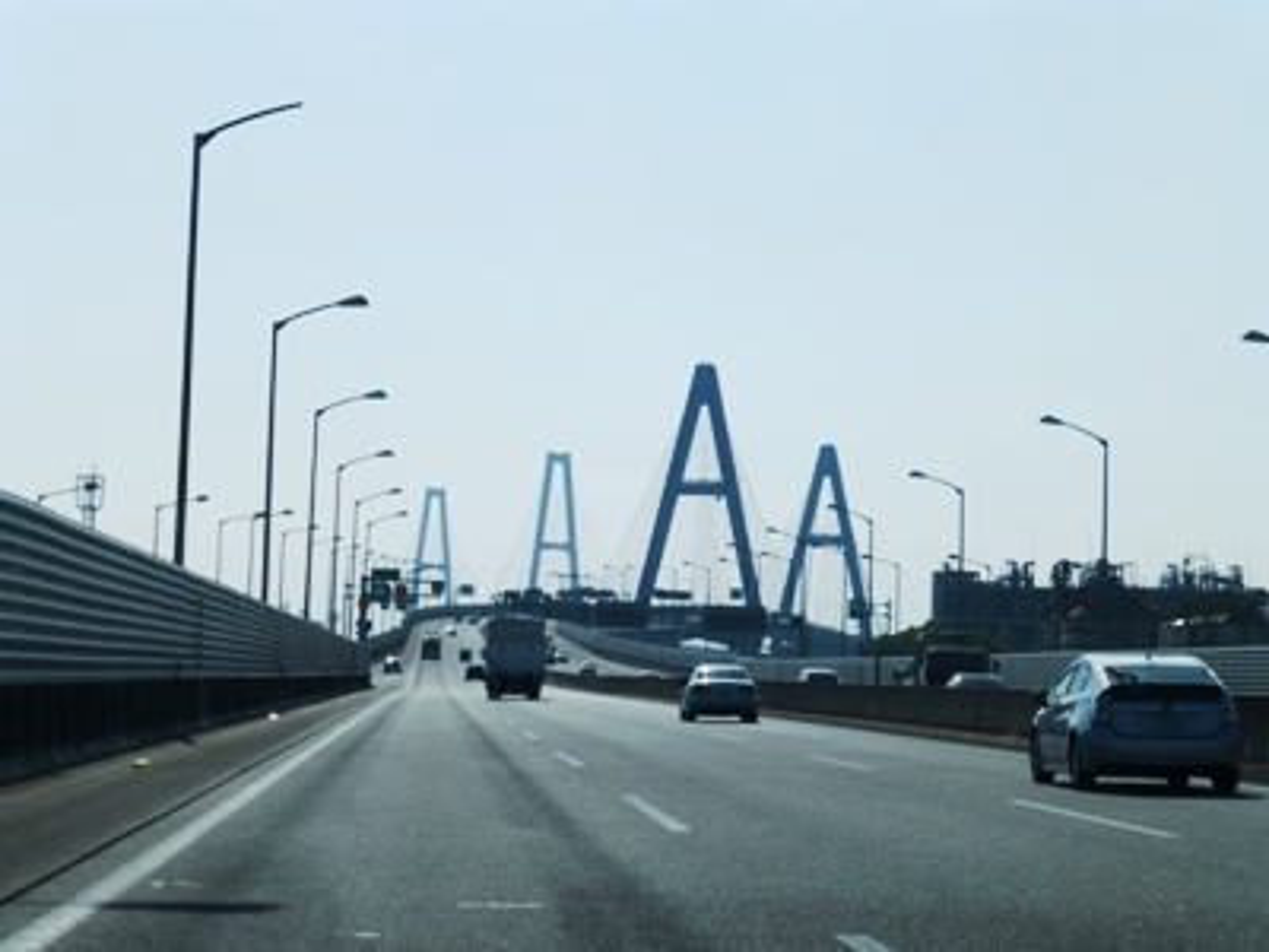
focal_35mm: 109
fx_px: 3996
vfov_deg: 13.6
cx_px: 634
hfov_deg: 18.0
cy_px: 476
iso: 100
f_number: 5.3
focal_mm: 19.4
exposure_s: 1/2000
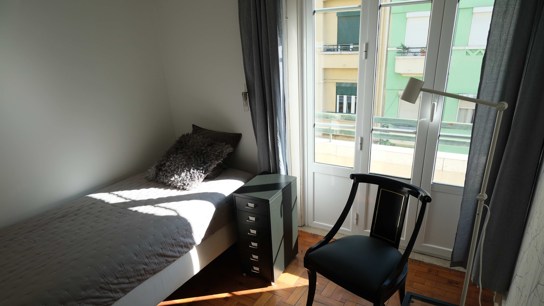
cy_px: 187
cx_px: 269
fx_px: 361
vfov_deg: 45.7
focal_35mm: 25
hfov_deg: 74.0
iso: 320
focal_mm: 15
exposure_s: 1/180
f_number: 5
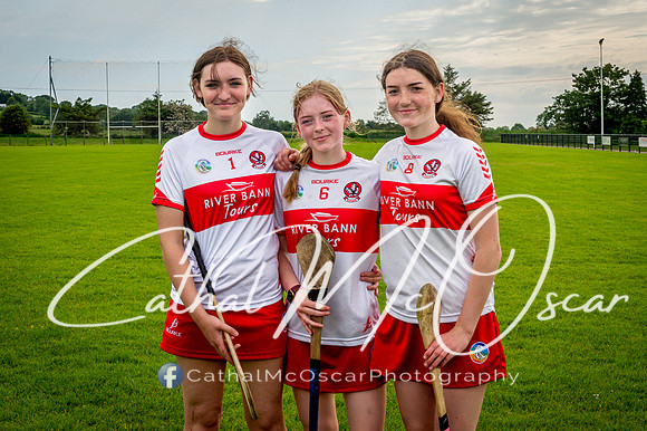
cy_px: 172
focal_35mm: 55
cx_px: 317
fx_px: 992
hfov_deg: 36.1
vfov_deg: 24.5
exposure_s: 1/100
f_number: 8
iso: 100
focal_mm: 45
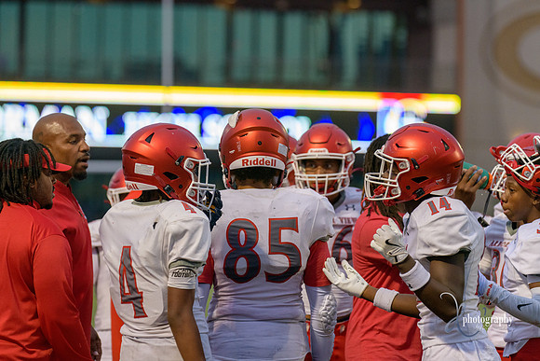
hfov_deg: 9.4
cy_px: 180
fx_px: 3301
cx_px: 270
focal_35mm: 220
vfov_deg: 6.2
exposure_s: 1/1000
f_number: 4
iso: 2200
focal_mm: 220
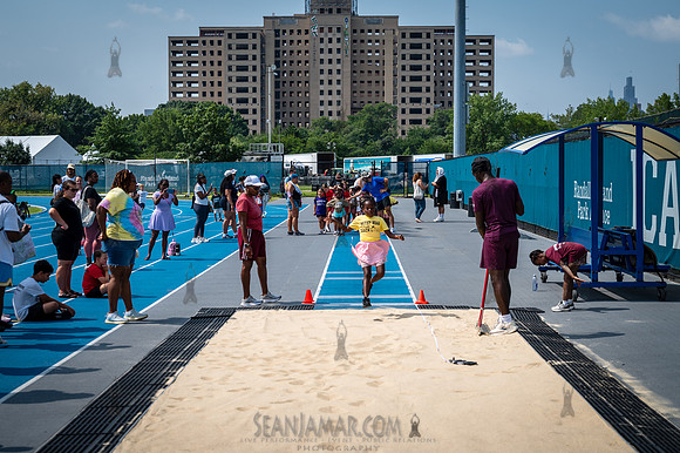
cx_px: 340
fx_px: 1189
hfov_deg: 31.9
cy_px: 226
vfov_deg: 21.5
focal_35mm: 63
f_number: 5
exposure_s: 1/800
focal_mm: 63
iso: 100
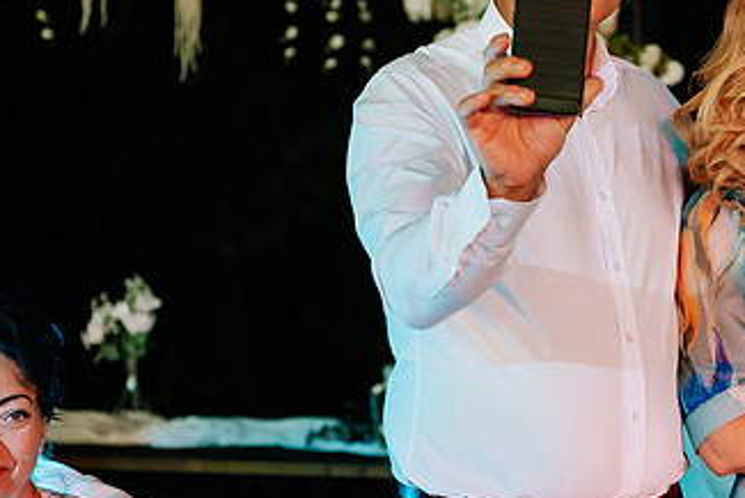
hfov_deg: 16.2
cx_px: 619
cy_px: 197
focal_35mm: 125
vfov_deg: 11.0
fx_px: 2588
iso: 1250
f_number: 3.2
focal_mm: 70
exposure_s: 1/200
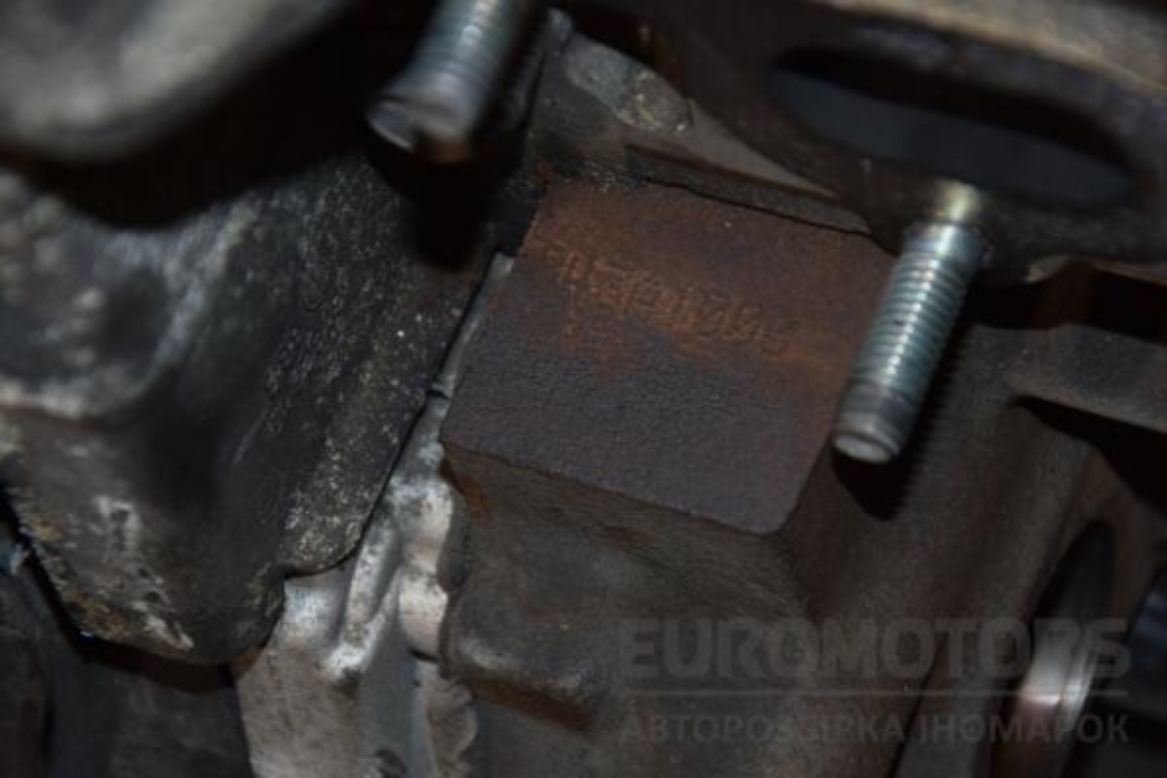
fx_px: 5105
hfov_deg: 13.0
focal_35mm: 158
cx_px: 584
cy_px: 389
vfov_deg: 8.7
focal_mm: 105
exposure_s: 1/60
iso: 800
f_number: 5.6
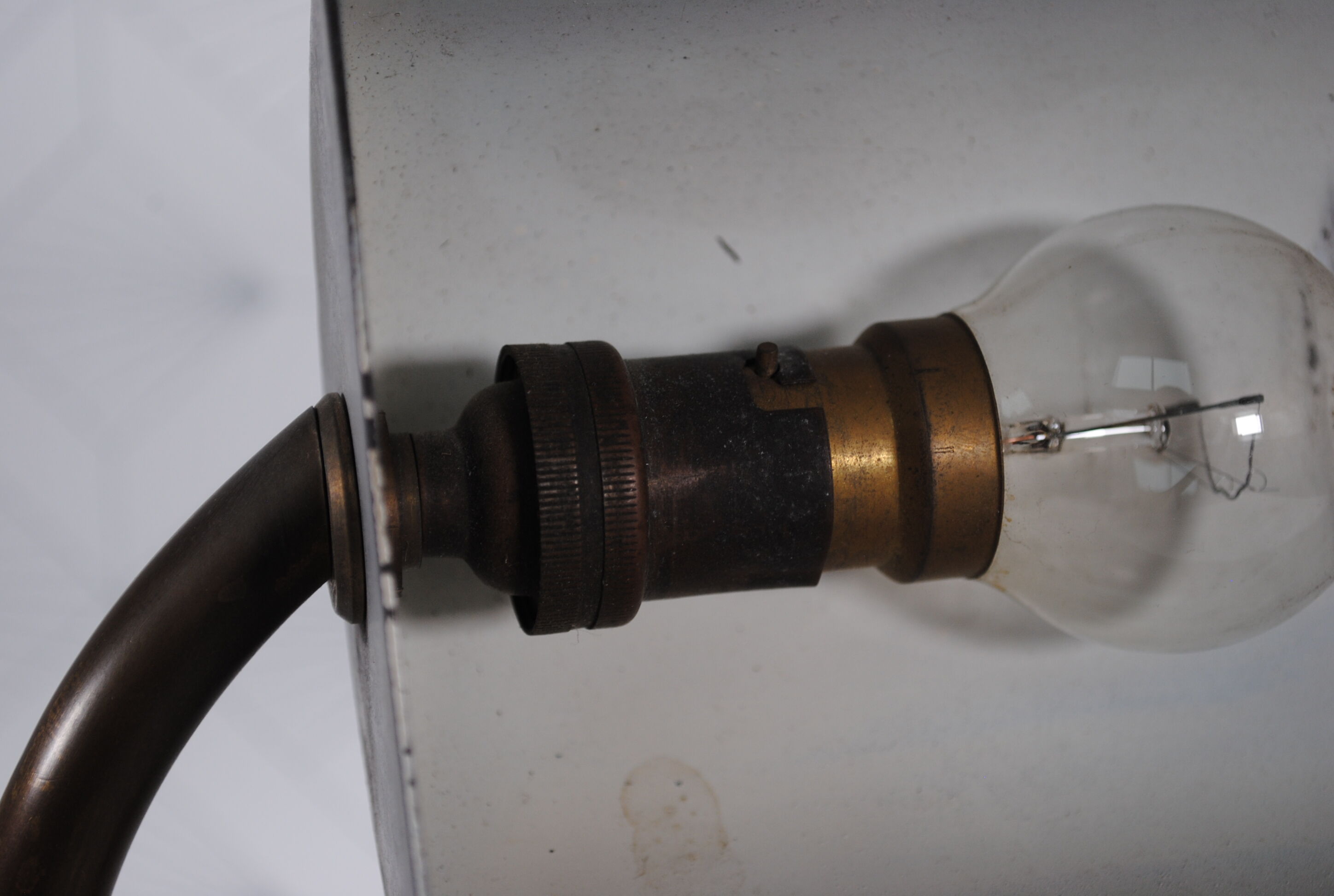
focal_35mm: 72
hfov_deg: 28.0
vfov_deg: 19.0
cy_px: 448
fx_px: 2673
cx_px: 667
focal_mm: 48
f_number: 5.3
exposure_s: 1/100
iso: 200
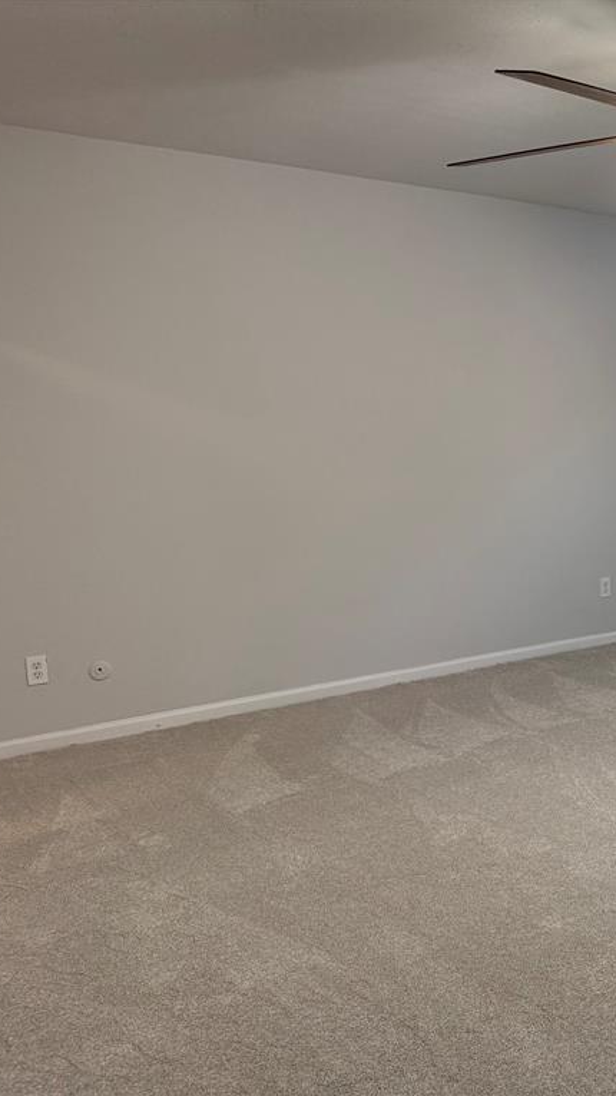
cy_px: 547
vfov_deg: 56.6
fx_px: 1017
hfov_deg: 29.6
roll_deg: +1.9
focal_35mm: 35
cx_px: 712
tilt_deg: -7.1
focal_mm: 6.76
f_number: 1.78
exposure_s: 1/120
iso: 250
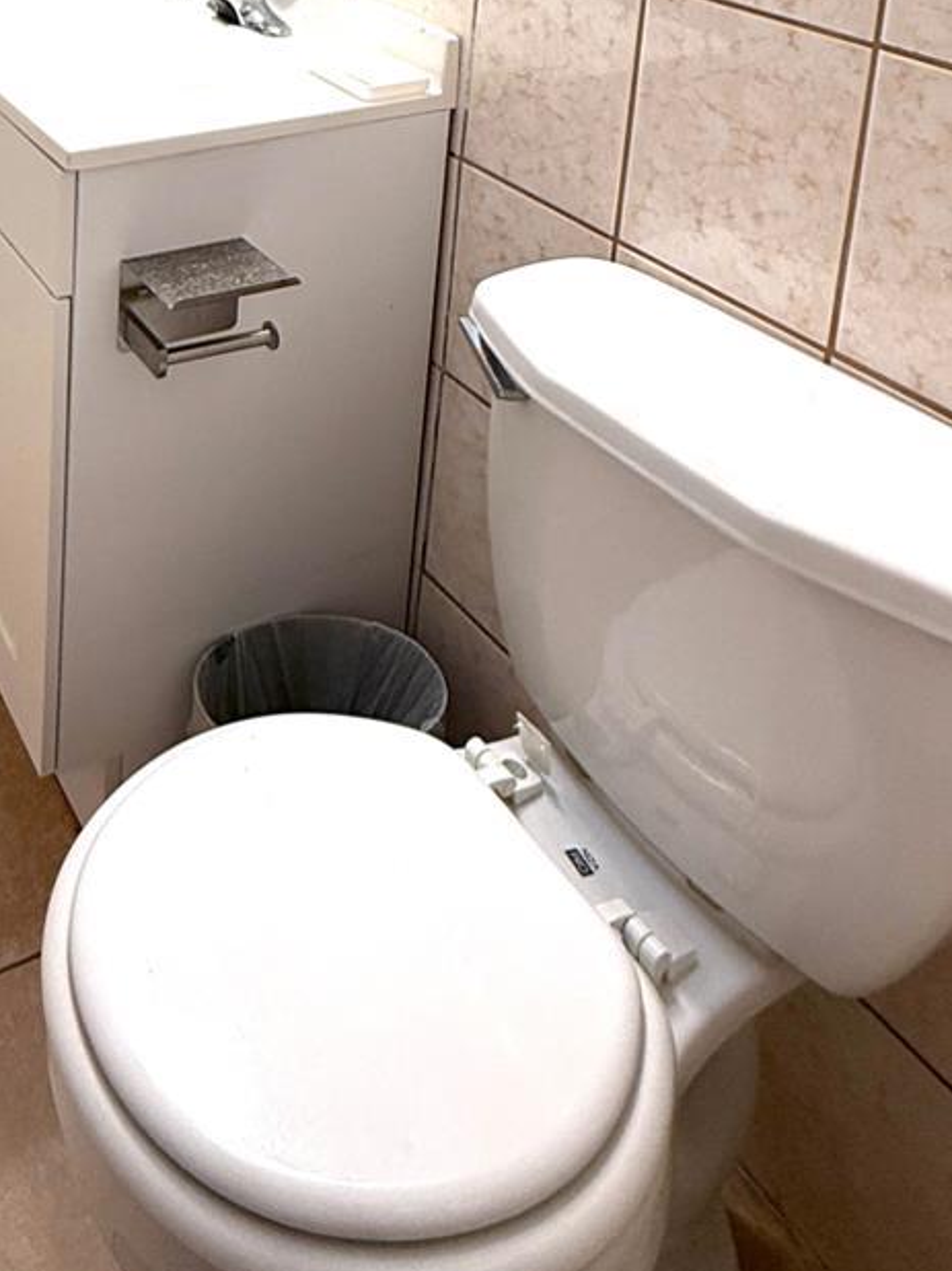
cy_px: -117
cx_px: 36
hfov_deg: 37.9
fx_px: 1248
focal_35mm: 34
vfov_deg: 42.7
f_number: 2.2
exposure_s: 1/120
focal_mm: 2.22
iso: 100
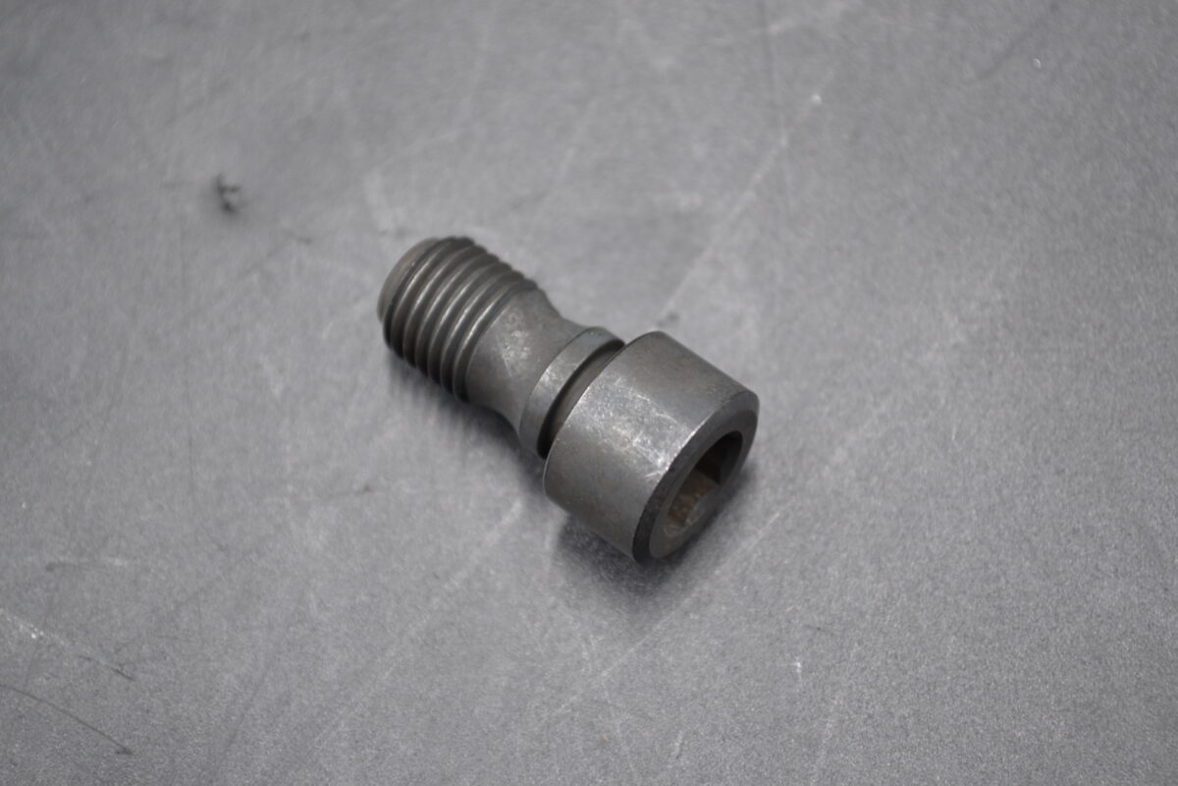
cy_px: 393
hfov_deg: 24.6
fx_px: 2699
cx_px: 589
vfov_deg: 16.6
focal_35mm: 82
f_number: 5.6
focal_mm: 55
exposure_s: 1/25
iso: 400
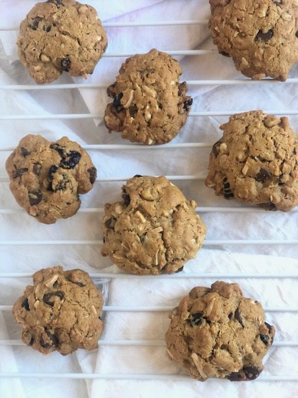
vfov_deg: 33.8
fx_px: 654
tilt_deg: -78.9
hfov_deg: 25.7
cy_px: 199
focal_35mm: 57
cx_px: 149
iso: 125
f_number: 2.8
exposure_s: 1/30
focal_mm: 6.6
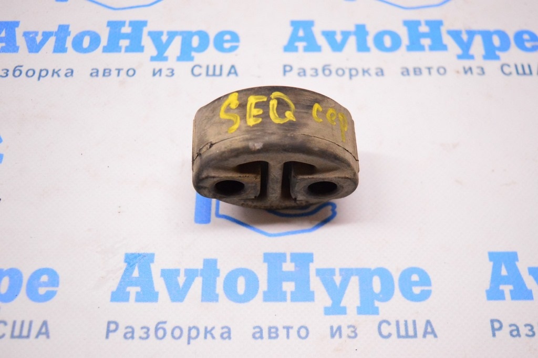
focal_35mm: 42
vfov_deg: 31.8
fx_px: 627
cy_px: 179
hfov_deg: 46.4
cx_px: 269
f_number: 4.2
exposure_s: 1/320
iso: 3200
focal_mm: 28
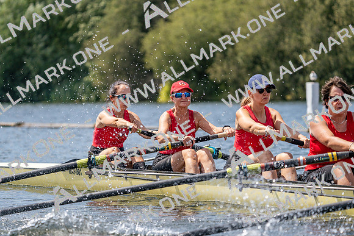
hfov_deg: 7.9
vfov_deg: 5.3
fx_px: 2547
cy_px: 118
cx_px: 177
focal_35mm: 259
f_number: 5.6
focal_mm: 259
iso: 320
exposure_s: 1/2000
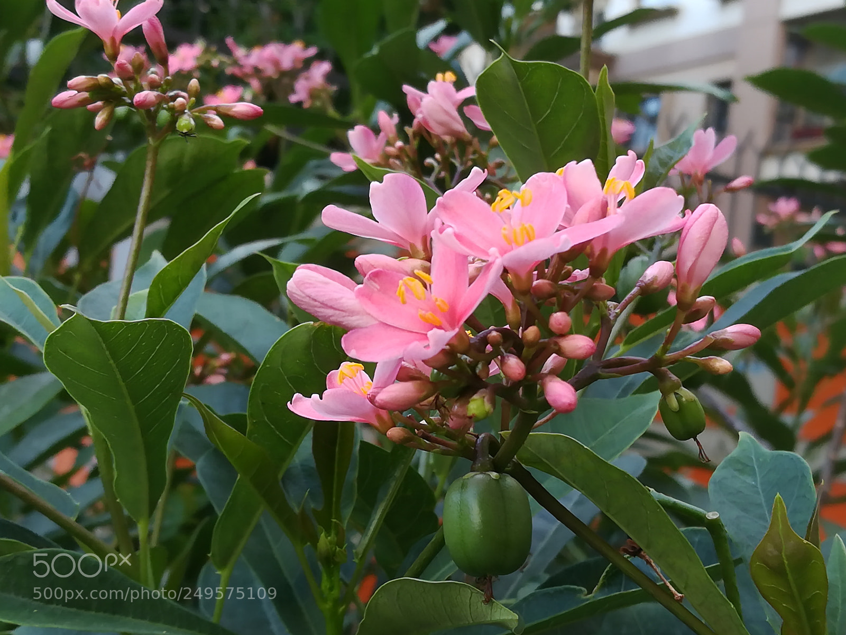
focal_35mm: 26
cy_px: 318
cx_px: 423
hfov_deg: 67.3
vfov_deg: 53.1
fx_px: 635
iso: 64
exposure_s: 1/100
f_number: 2.2
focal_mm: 3.83
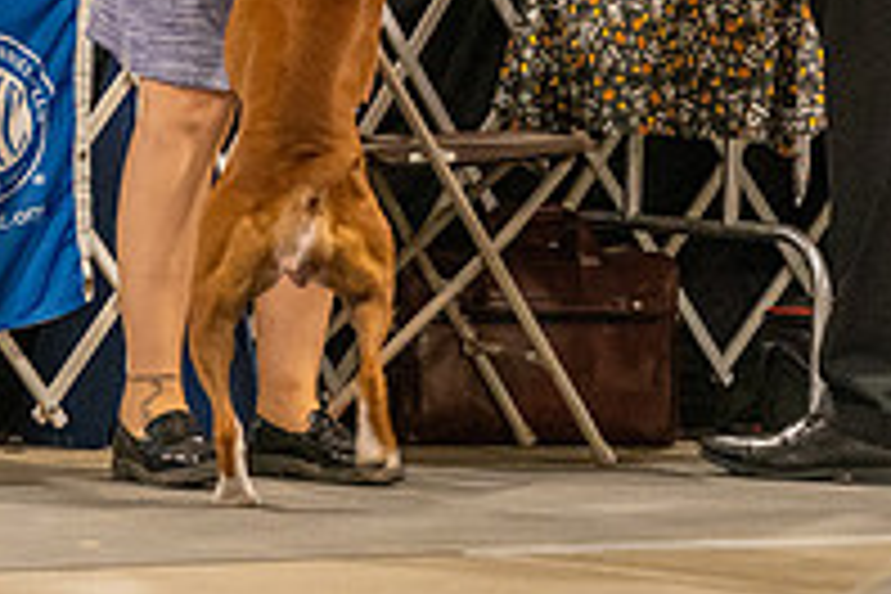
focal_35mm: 475
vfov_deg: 2.9
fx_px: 11755
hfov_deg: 4.3
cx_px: 288
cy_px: -245
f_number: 3.5
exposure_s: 1/250
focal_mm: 162
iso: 6400
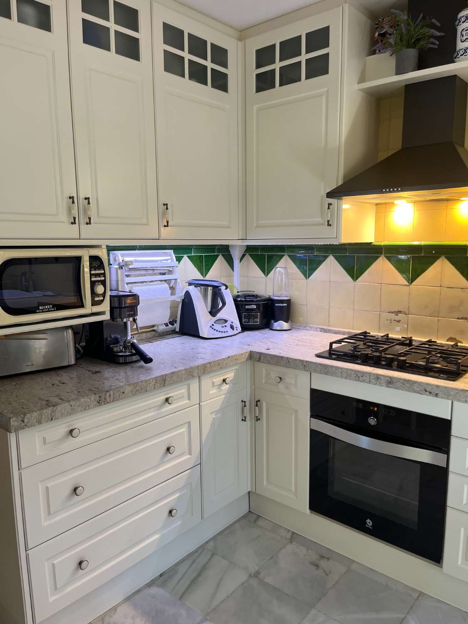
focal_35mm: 26
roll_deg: -0.1
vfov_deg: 67.3
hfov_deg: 53.1
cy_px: 312
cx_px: 234
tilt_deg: -8.8
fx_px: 469
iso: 125
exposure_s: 1/121
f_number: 1.6
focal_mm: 5.1
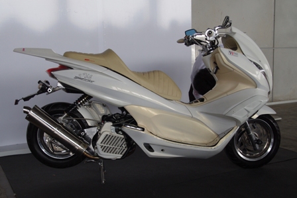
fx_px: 322
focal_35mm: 39
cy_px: 99
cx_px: 148
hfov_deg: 49.5
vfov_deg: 34.2
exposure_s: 1/320
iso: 400
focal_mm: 26
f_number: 5
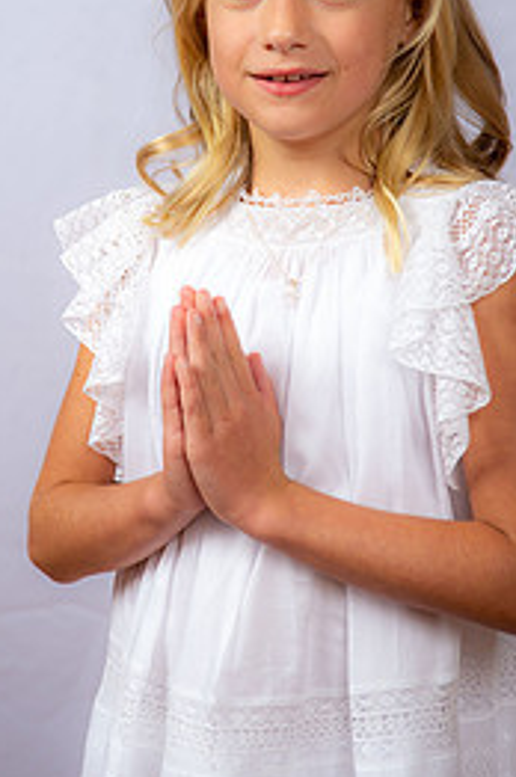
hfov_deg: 9.4
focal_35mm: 146
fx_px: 3147
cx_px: 236
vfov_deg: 14.0
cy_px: 228
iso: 250
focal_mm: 85
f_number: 6.3
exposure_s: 1/160
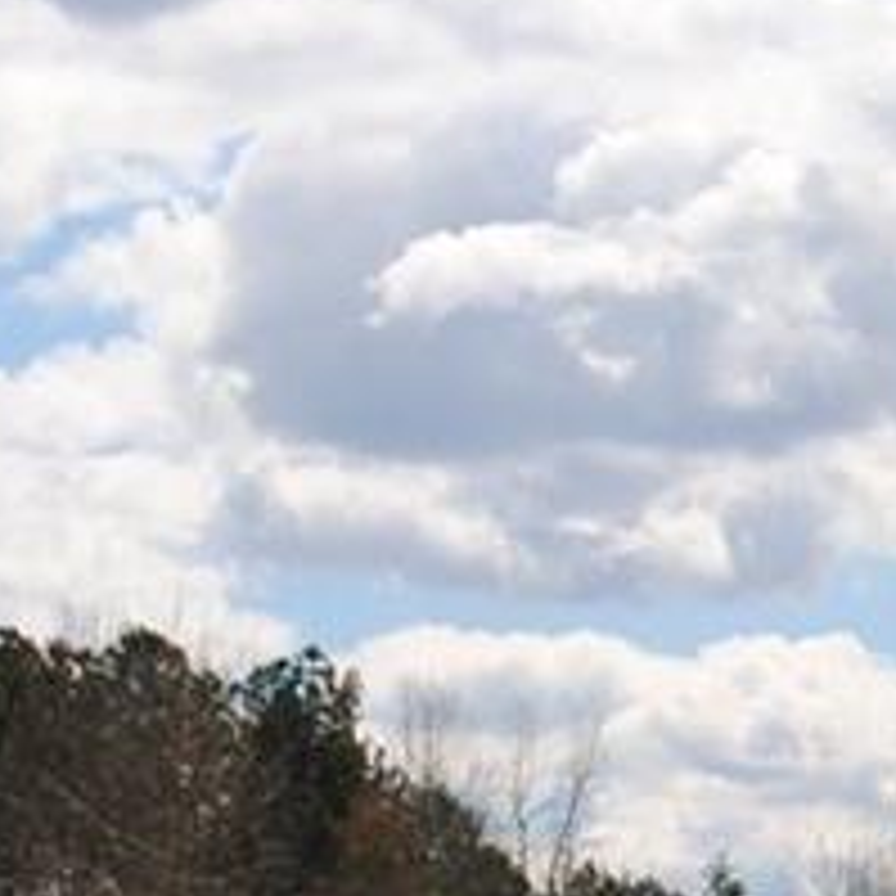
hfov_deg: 6.9
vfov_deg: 7.0
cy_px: 572
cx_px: 1310
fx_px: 7292
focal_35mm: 249
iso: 100
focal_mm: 38
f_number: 9
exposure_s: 1/400
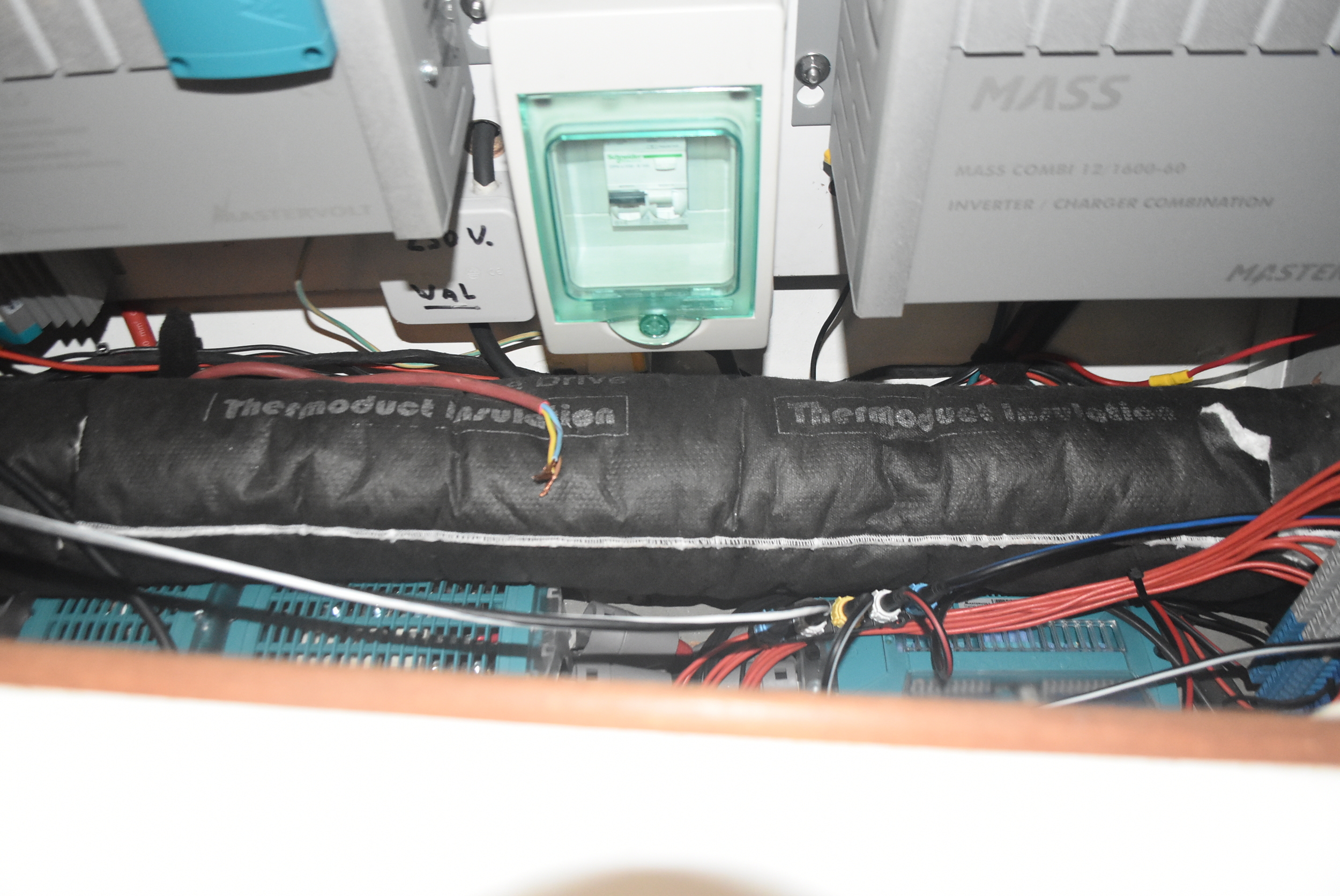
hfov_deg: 67.3
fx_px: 1006
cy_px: 448
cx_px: 670
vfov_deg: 48.0
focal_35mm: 27
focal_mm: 18
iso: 3200
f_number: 3.5
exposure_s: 1/60
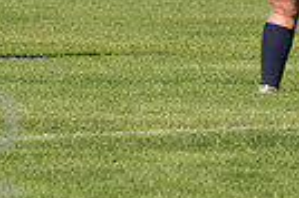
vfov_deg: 1.1
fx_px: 10767
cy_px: -160
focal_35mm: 1298
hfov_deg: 1.6
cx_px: 268
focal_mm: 200
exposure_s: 1/1600
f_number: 5.6
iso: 250
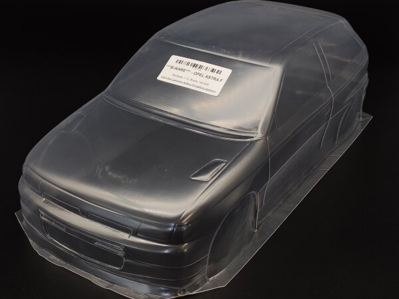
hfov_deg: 91.1
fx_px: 196
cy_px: 150
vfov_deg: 74.7
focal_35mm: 17
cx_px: 200
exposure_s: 1/174
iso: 200
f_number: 1.79
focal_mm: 4.74
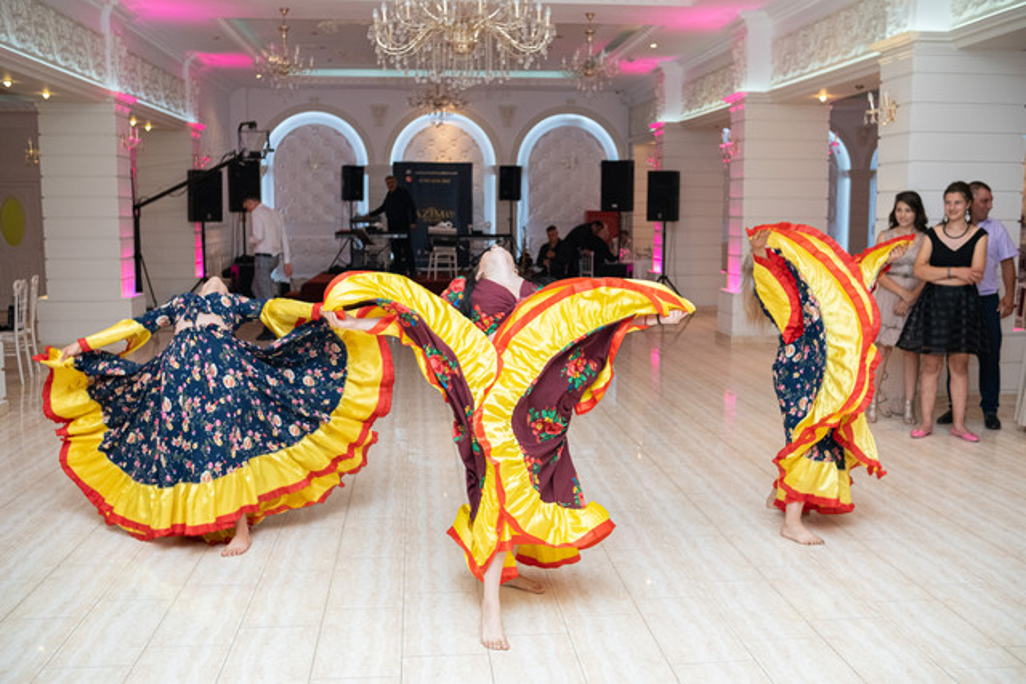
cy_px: 342
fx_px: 998
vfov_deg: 37.9
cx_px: 513
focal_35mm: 35
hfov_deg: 54.4
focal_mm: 23
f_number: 2.5
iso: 1000
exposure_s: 1/125
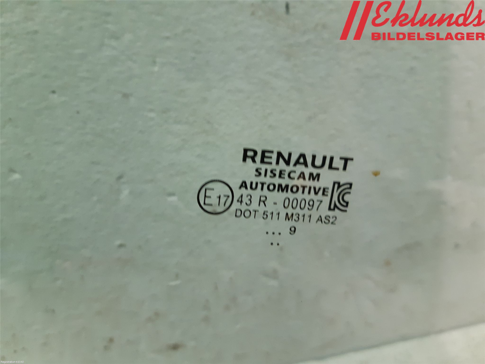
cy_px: 182
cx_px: 242
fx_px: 364
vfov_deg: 53.1
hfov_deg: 67.3
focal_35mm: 26
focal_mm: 3.93
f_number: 1.7
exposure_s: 1/25
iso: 250
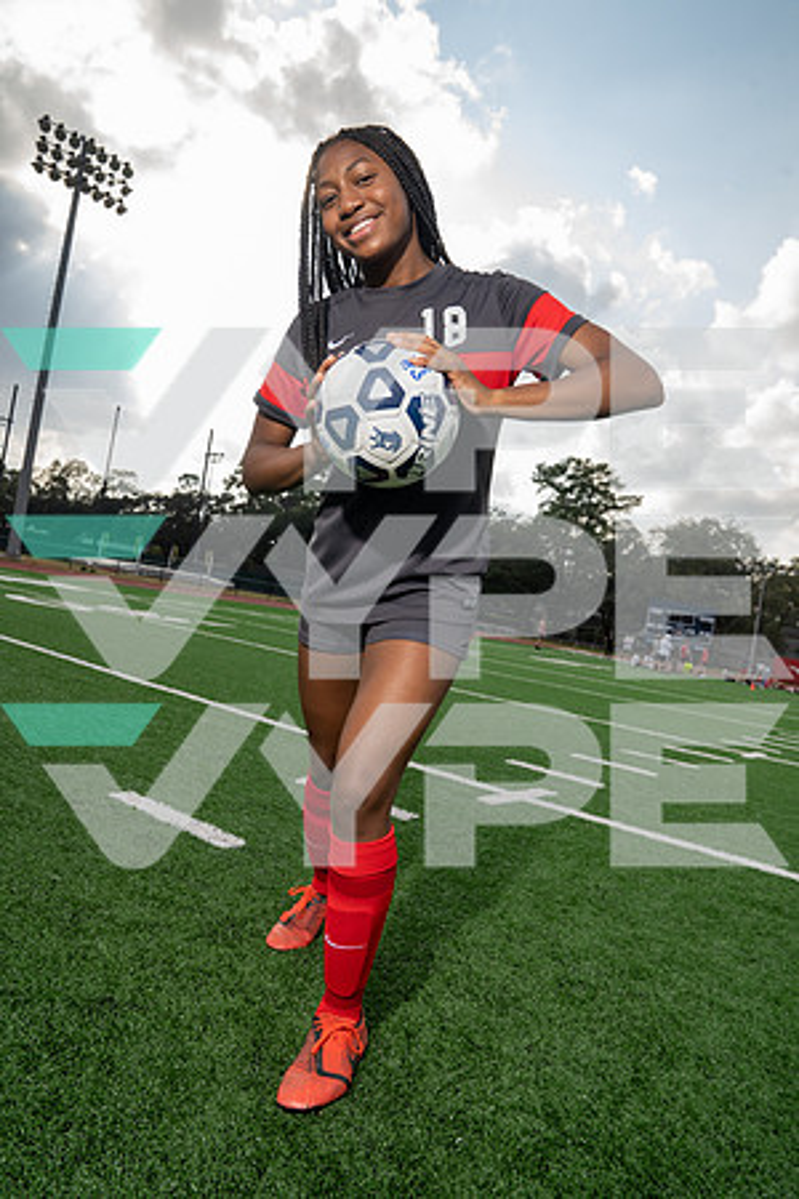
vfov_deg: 71.5
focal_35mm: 25
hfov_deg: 51.3
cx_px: 400
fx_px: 832
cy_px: 600
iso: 200
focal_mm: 25
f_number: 8
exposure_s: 1/250
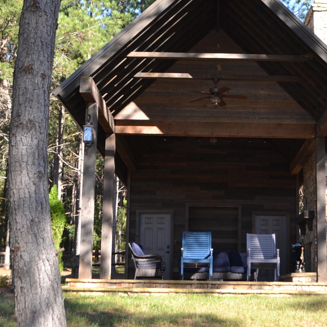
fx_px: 663
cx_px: 225
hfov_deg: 27.5
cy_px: 173
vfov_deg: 27.7
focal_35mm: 62
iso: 100
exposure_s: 1/125
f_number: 4
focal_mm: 22
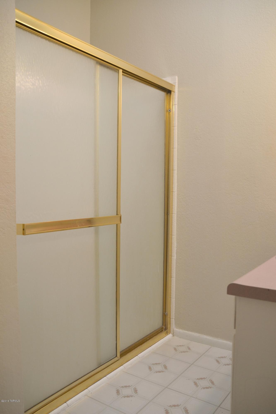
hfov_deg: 43.6
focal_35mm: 30
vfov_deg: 61.9
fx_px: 345
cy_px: 207
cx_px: 138
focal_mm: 20
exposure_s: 1/80
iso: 400
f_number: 4
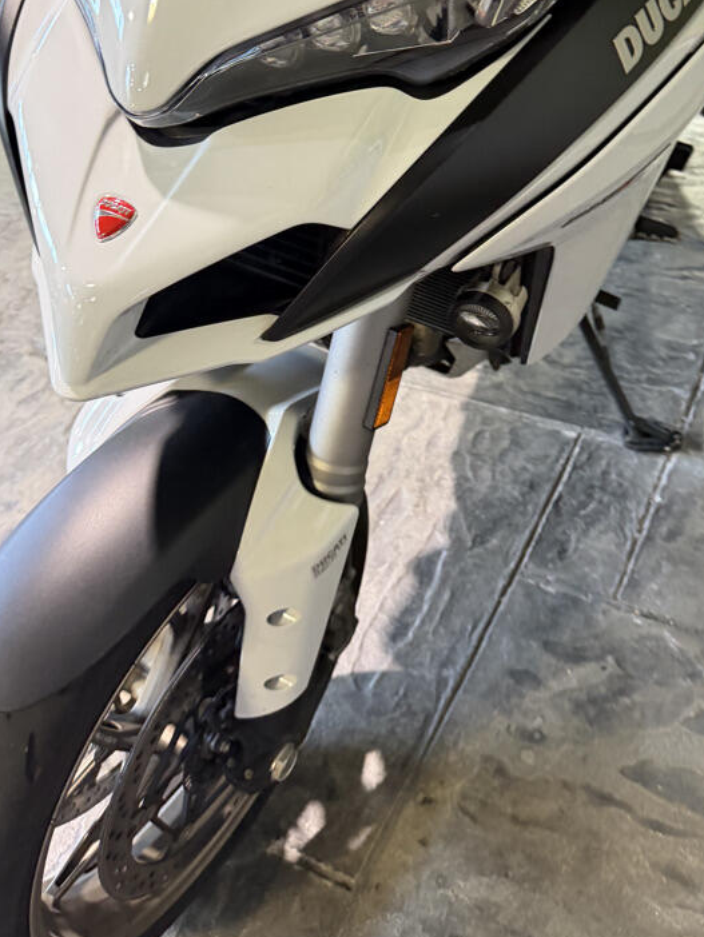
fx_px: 949
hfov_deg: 40.2
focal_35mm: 35
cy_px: 274
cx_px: 468
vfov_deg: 51.1
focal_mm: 6.76
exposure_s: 1/60
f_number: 1.78
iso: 250
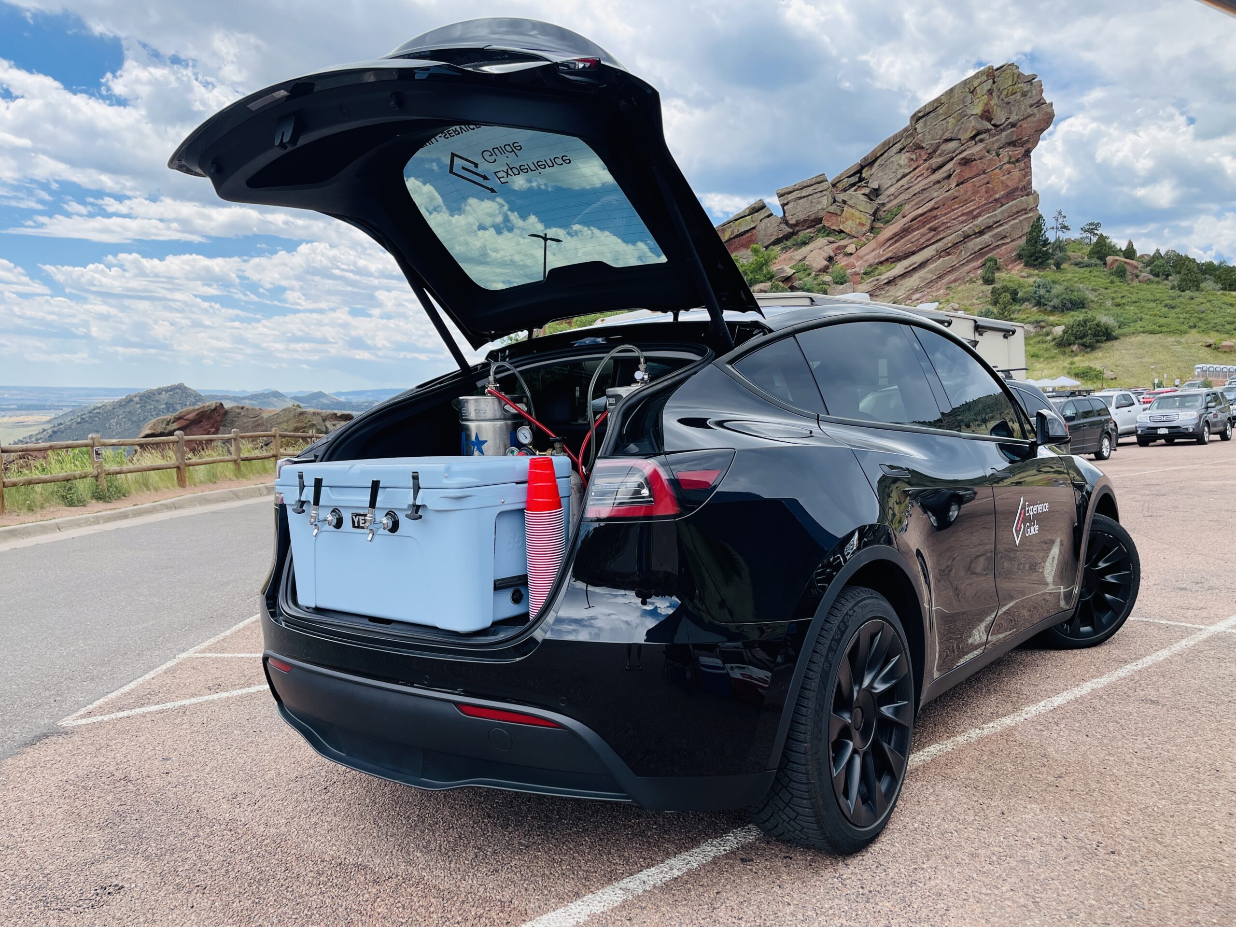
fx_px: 928
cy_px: 464
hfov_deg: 67.3
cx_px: 618
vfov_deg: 53.1
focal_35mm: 26
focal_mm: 5.1
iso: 32
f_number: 1.6
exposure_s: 1/1618
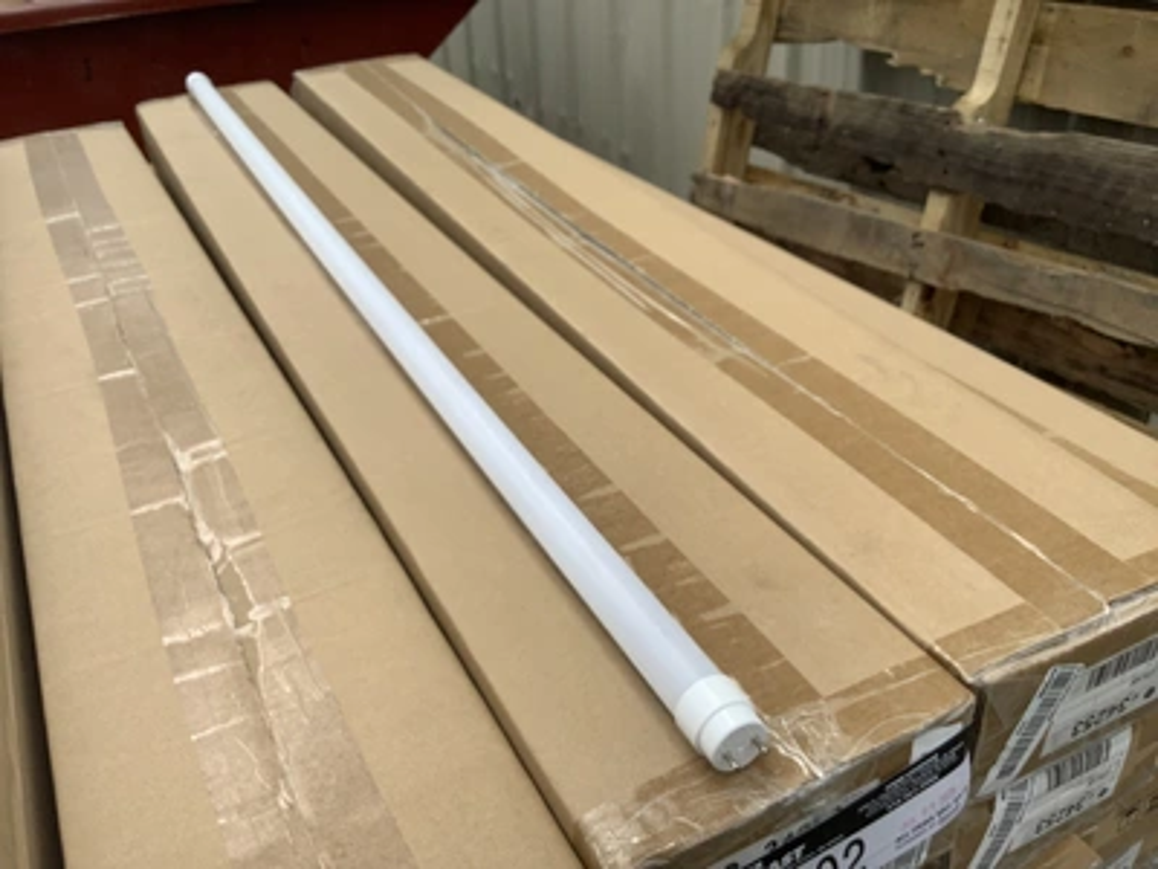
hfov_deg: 58.4
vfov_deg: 45.4
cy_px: 434
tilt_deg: -32.4
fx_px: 1037
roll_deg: +3.4
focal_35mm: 31
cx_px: 579
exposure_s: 1/1597
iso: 25
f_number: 2.4
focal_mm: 3.3
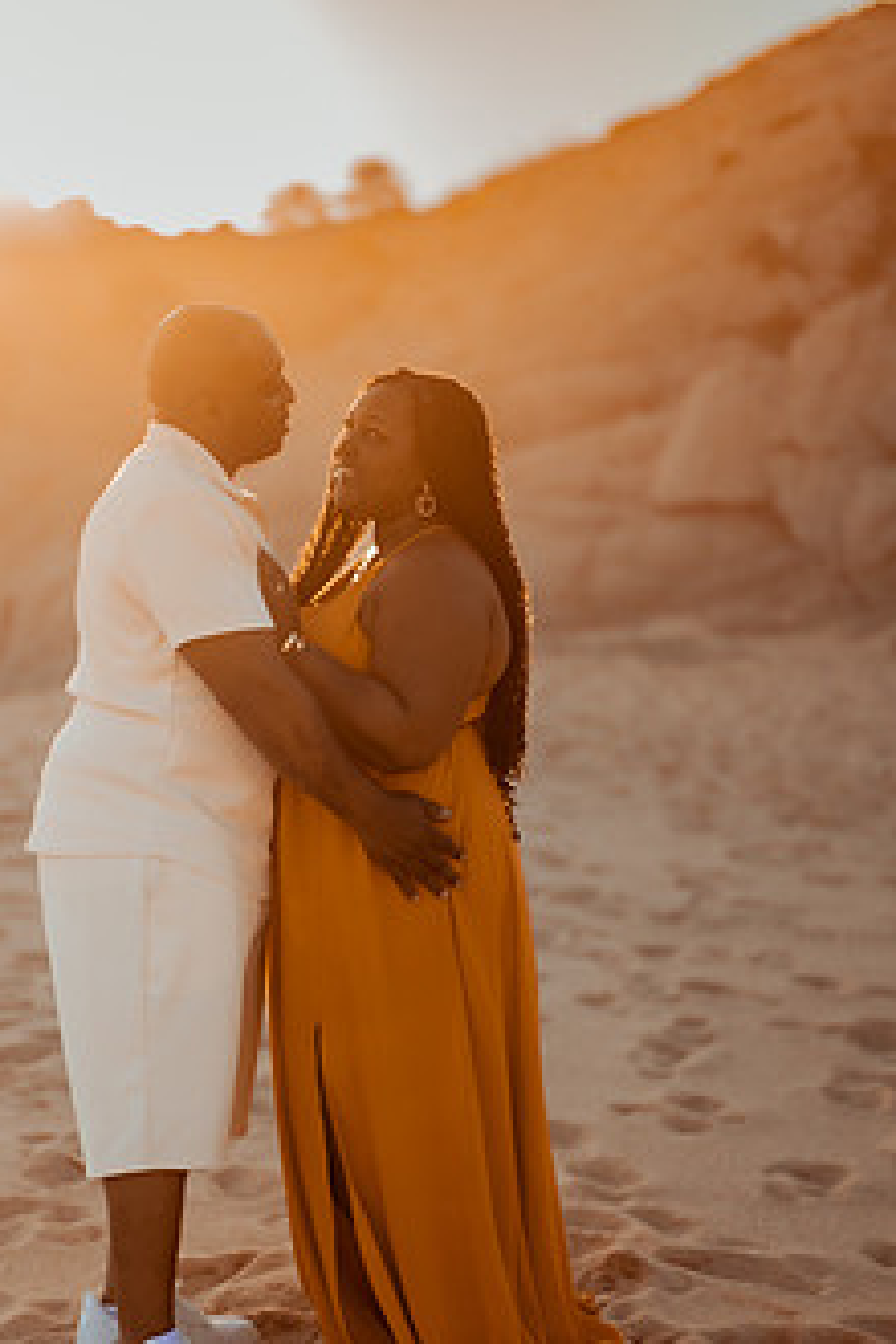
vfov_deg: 25.6
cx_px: 314
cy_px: 831
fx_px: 2949
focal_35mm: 79
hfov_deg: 17.2
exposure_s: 1/4000
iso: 100
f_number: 1.4
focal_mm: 58
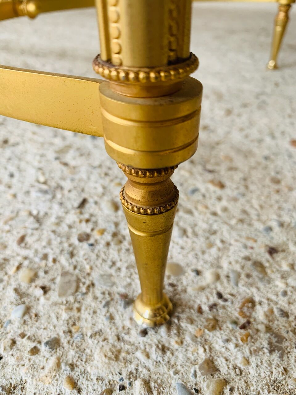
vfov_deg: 67.3
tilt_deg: -37.0
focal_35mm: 26
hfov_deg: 53.1
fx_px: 296
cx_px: 148
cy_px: 198
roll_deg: -0.2
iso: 100
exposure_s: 1/121
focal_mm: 4.25
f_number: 1.8
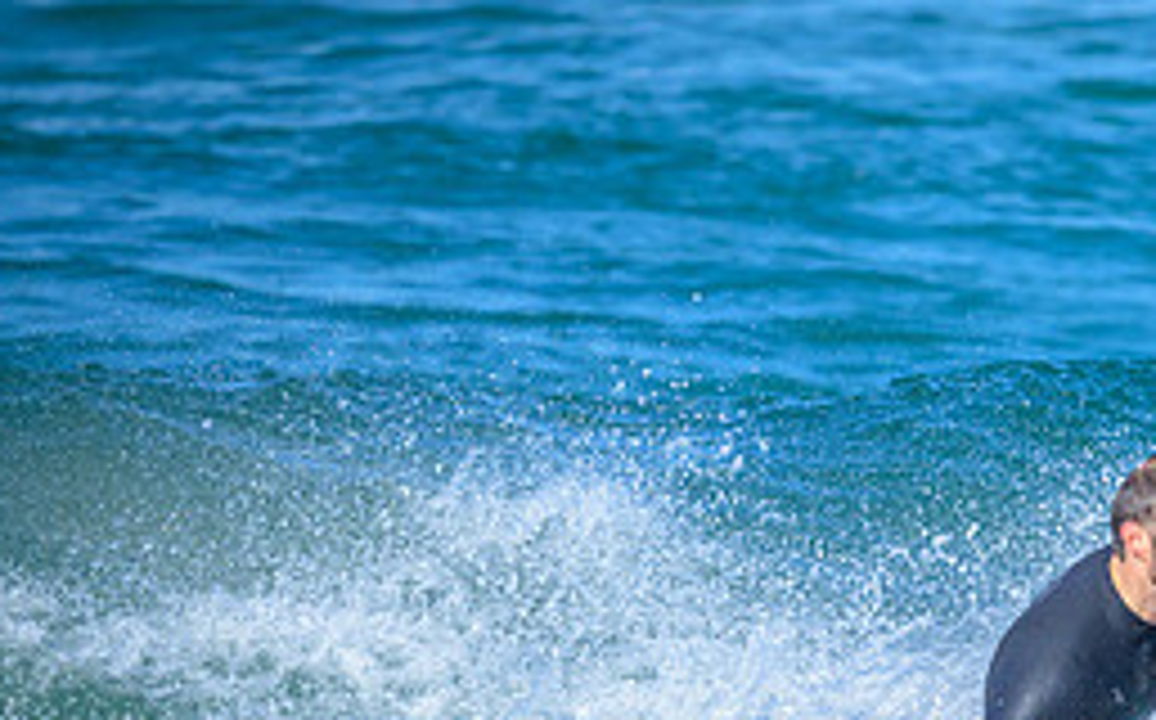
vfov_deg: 0.7
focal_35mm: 1844
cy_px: 758
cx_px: 1174
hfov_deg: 1.1
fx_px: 58031
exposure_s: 1/2000
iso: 1000
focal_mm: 800
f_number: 10
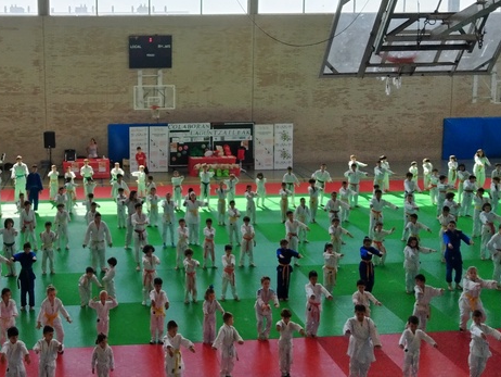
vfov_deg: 32.0
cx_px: 125
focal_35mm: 45
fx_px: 652
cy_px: 130
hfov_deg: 40.8
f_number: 1.8
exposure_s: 1/423
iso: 100
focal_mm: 4.25
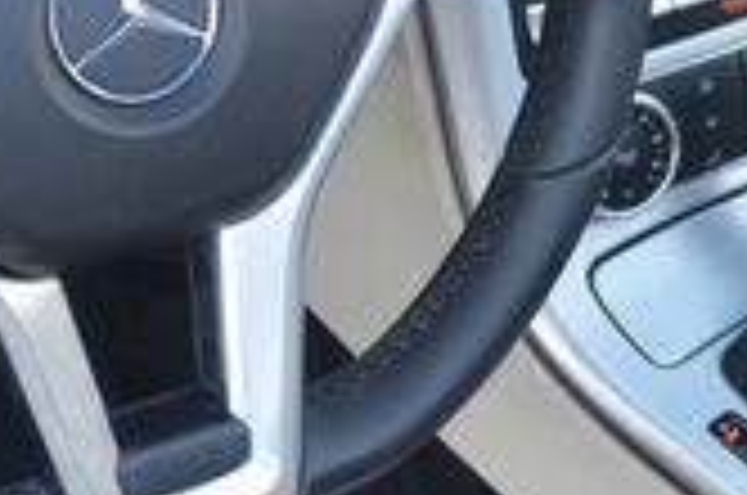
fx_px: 2154
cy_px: -40
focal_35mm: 104
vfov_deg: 12.9
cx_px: 364
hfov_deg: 19.7
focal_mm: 18
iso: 400
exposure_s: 1/80
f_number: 4.5
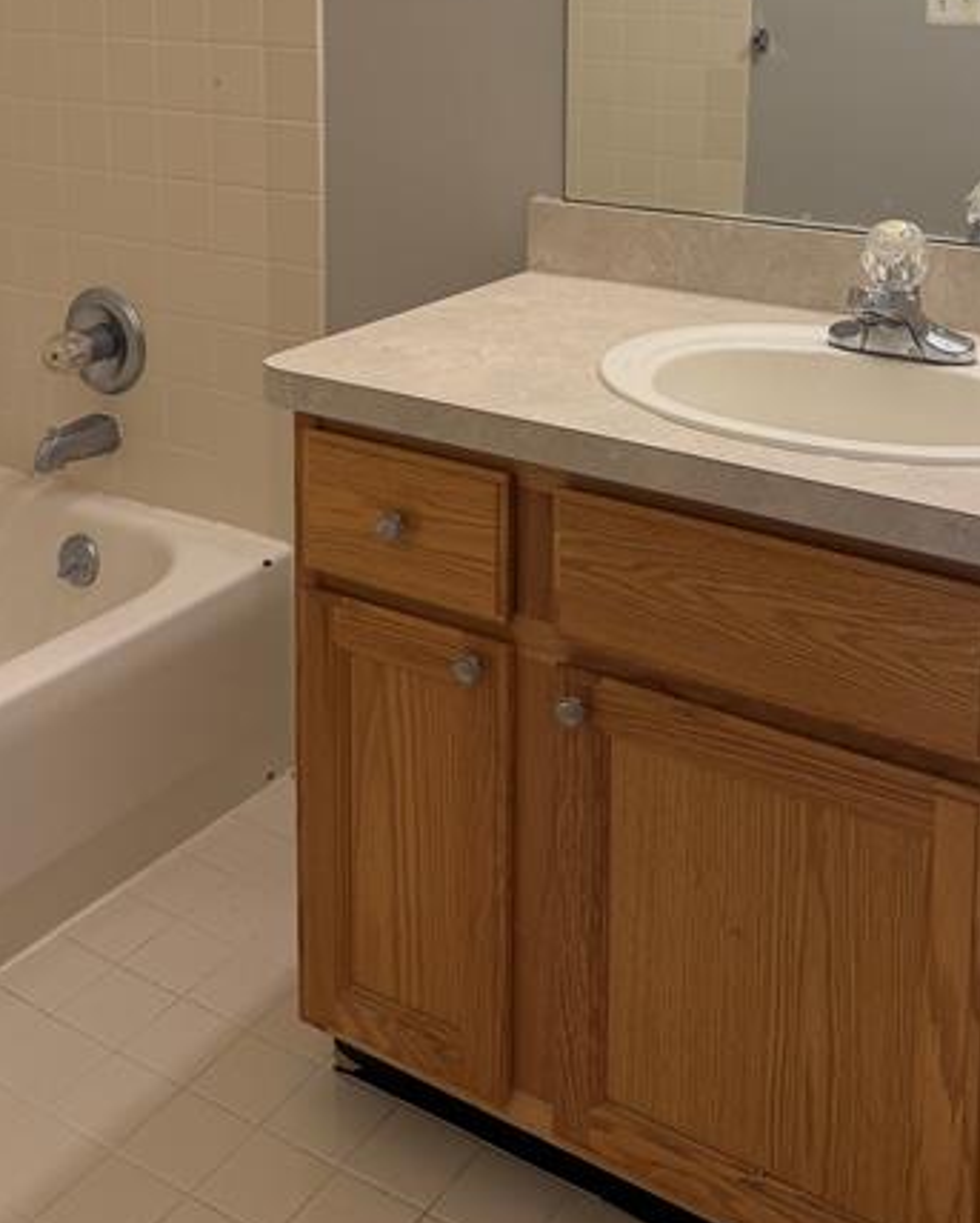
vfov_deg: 40.7
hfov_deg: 35.7
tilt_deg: -7.3
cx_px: 491
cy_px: 140
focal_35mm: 42
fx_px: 1521
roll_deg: -0.3
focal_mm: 6.76
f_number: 1.78
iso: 125
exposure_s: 1/120
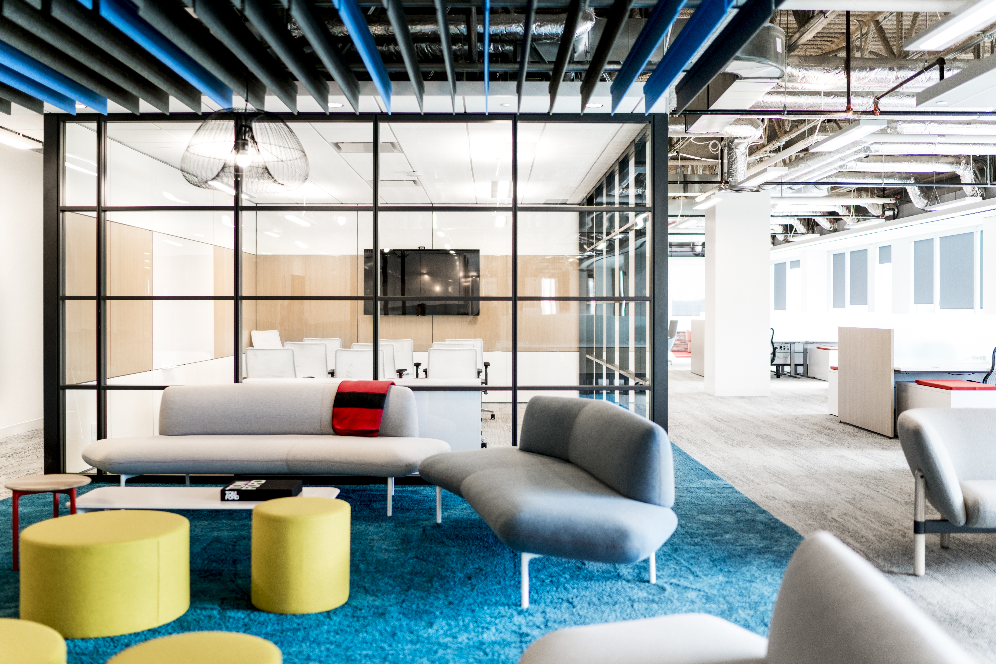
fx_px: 968
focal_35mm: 35
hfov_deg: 54.4
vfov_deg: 37.9
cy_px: 332
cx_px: 498
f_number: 1.4
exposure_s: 1/160
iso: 800
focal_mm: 35
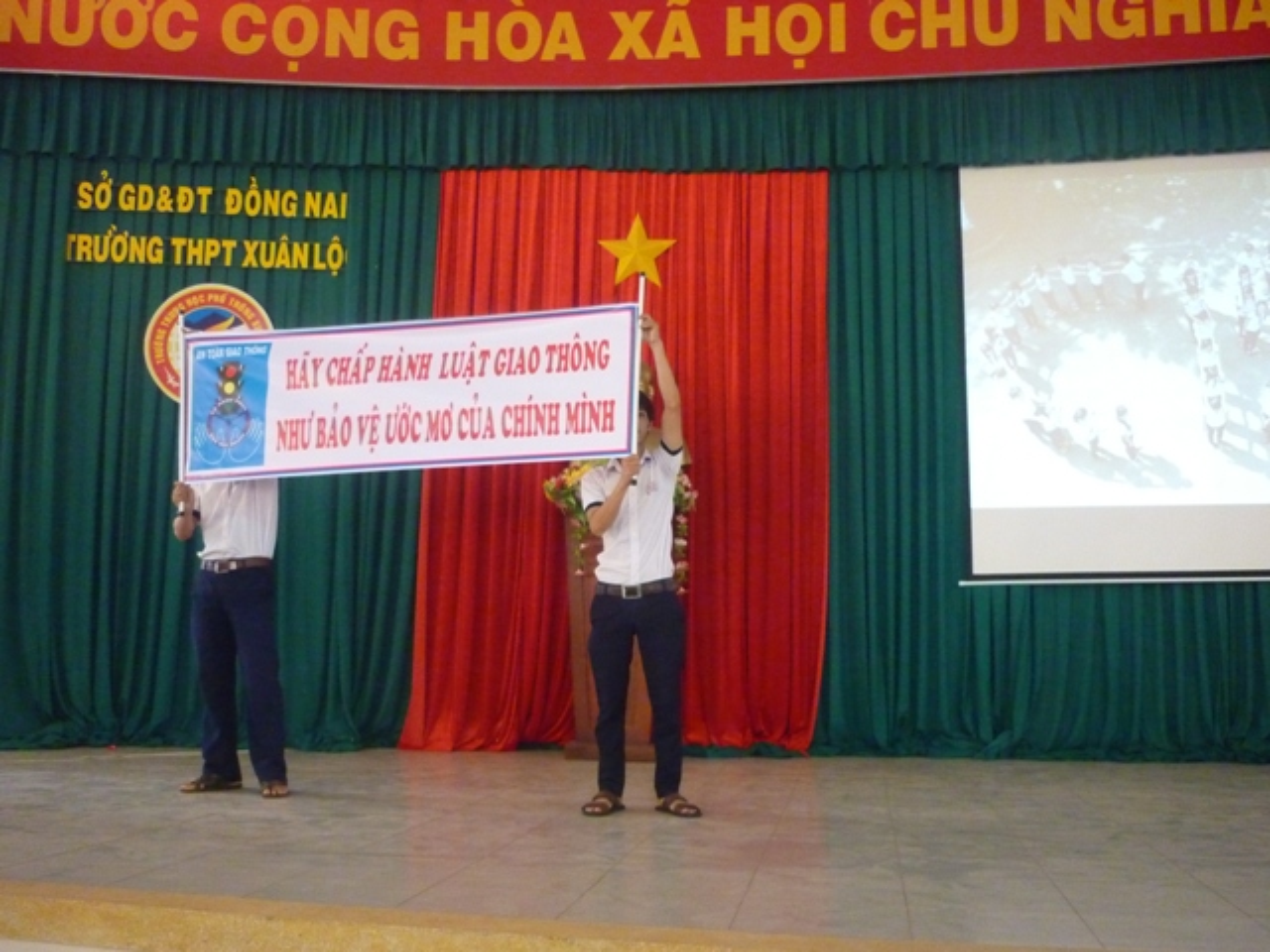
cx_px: 635
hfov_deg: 55.4
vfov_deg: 42.9
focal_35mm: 33
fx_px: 1211
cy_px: 476
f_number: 2.8
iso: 800
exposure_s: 1/50
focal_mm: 5.5
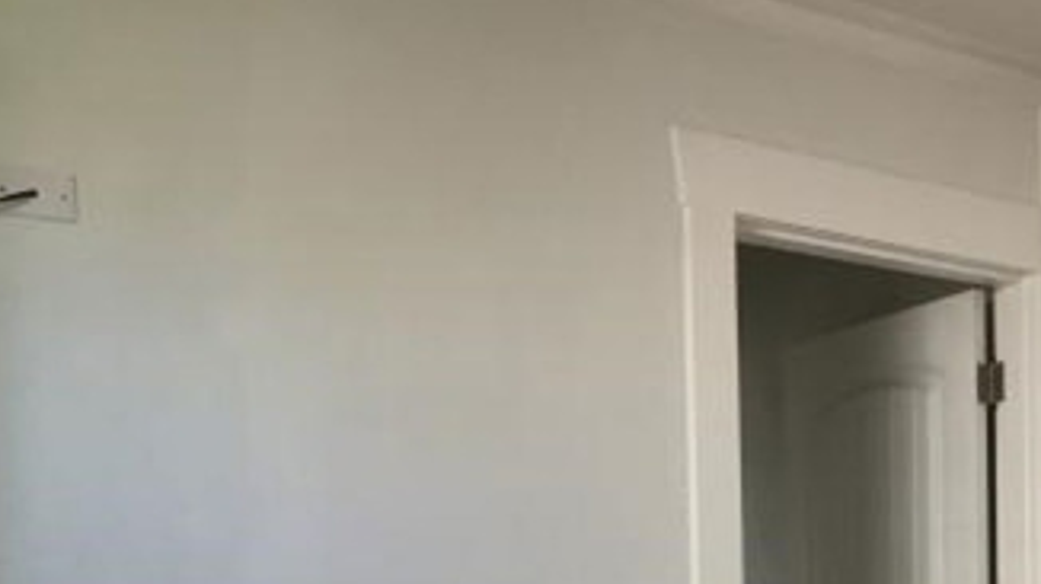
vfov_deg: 18.2
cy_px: 744
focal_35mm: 62
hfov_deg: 32.1
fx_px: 1711
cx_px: 945
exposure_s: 1/33
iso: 40
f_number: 2.2
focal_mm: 4.15
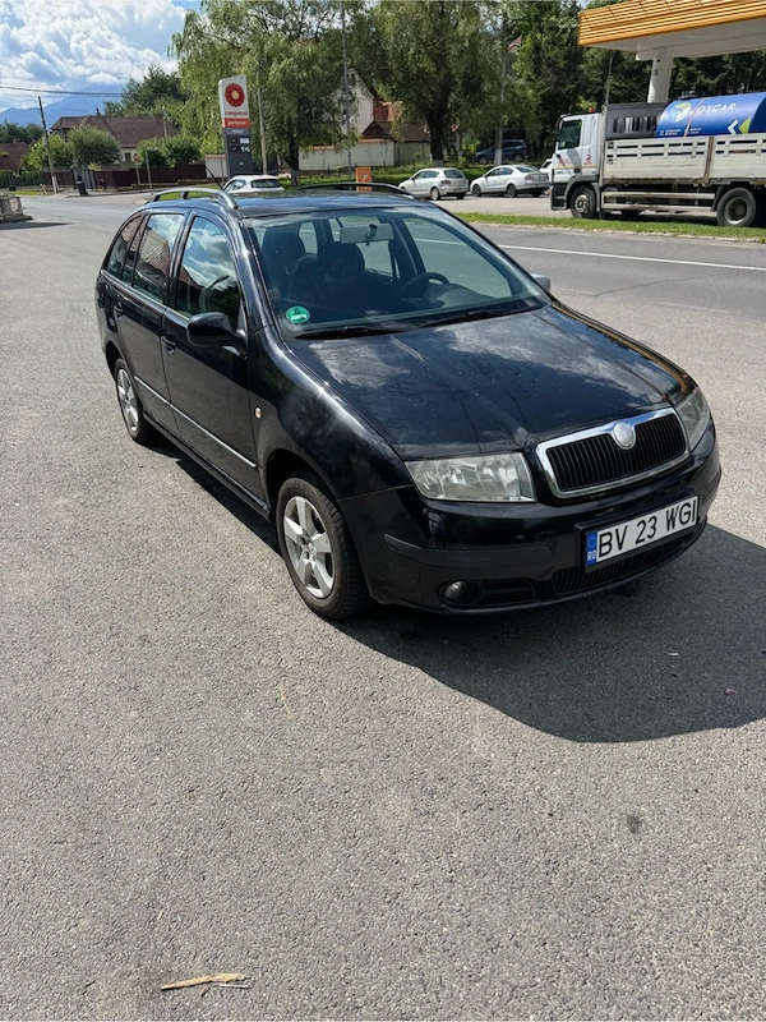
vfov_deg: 71.6
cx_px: 383
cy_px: 511
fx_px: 708
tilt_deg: -25.8
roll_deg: +0.6
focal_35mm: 24
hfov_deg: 56.8
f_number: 1.78
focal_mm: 6.76
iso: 80
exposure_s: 1/3096
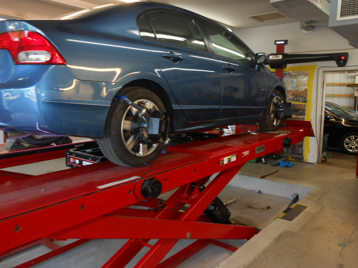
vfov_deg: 46.8
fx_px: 310
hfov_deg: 60.0
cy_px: 134
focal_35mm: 30
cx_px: 179
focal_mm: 5.3
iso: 100
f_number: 3.8
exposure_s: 1/25
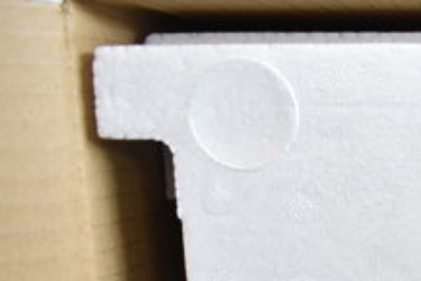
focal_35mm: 76
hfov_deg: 23.1
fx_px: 889
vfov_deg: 17.2
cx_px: 570
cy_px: 334
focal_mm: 18
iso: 200
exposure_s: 1/30
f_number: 3.5
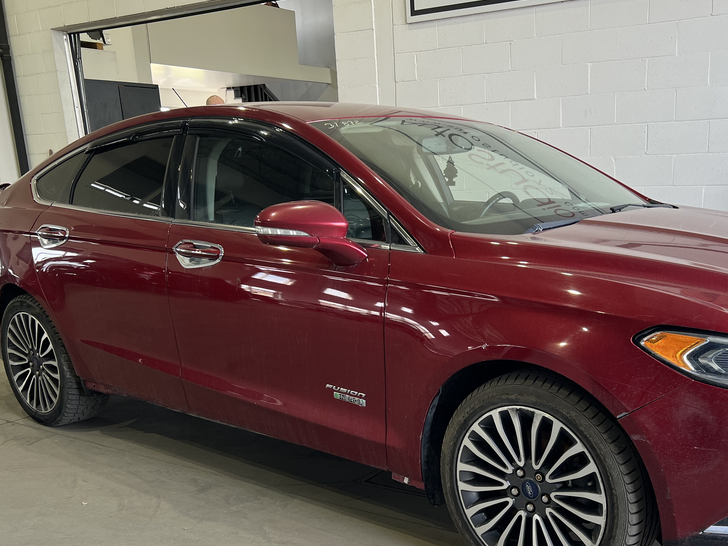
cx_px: 467
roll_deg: +2.1
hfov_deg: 48.4
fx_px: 799
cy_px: 390
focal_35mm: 38
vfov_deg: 37.1
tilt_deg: -15.1
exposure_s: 1/121
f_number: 1.5
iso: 40
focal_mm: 5.7
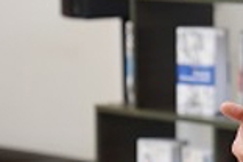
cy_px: -12
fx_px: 2268
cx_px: 366
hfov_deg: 6.1
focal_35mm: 336
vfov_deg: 4.1
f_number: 2.8
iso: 1000
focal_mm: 70
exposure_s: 1/400
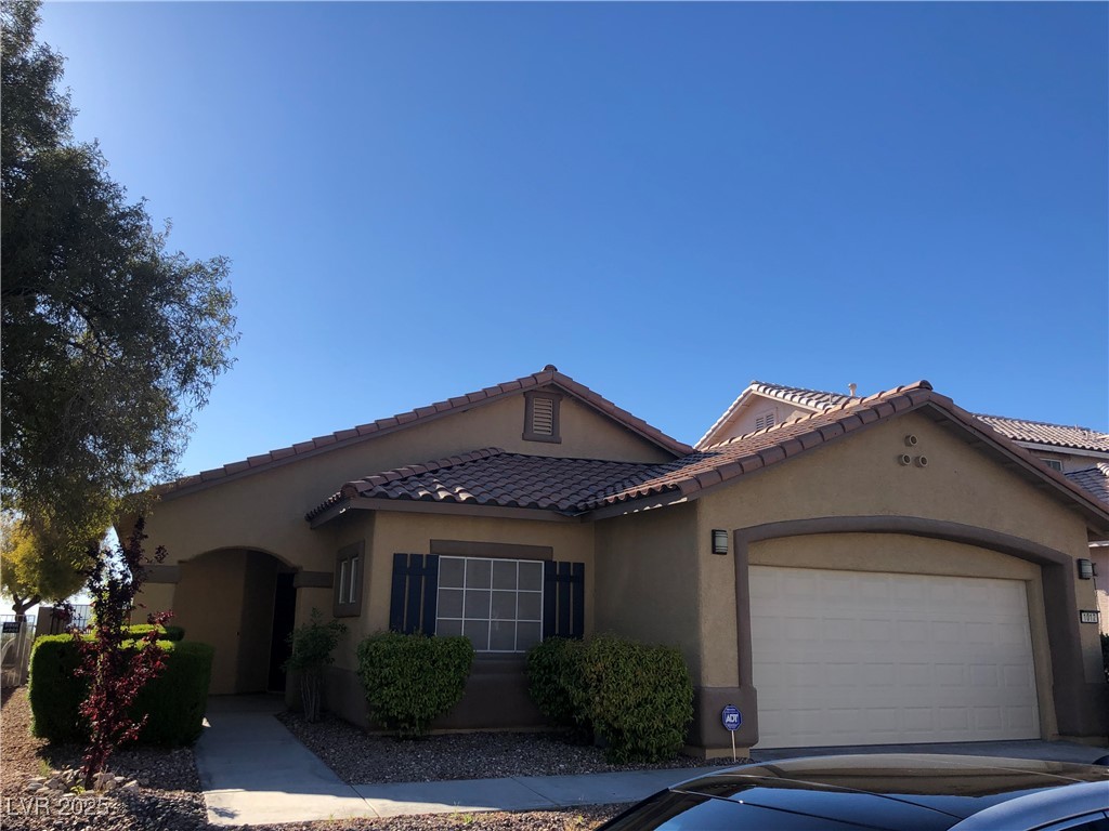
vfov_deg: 49.7
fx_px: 897
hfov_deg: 63.4
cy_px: 416
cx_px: 554
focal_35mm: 28
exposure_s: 1/1779
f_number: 1.8
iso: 20
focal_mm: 3.99
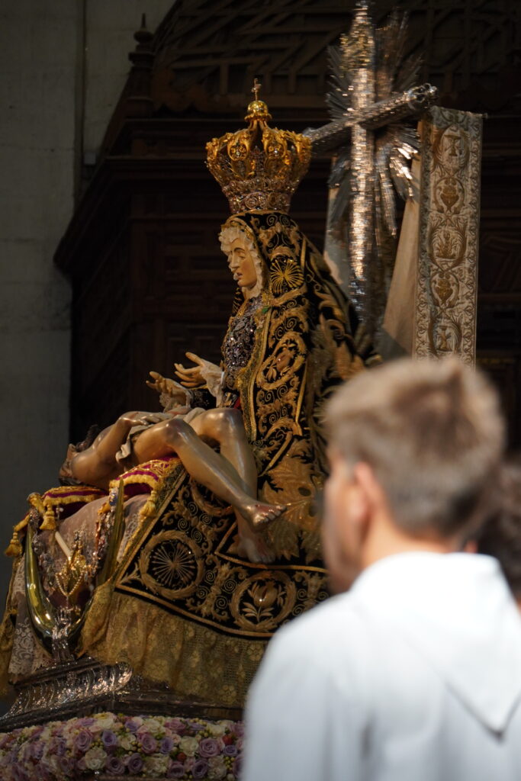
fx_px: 5099
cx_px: 260
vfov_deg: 8.8
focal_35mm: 235
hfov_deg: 5.8
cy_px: 390
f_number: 6.3
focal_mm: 156.8
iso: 1600
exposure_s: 1/125
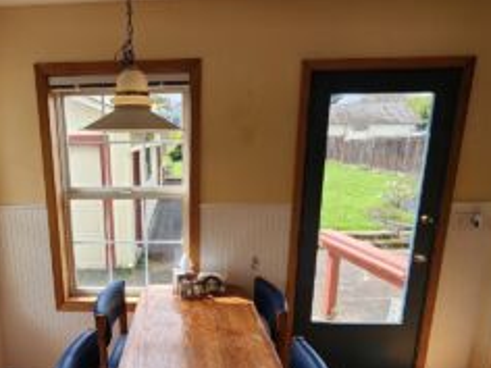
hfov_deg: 74.1
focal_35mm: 22
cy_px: 227
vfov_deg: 60.4
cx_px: 164
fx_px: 312
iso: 50
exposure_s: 1/298
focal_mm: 2.2
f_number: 2.2
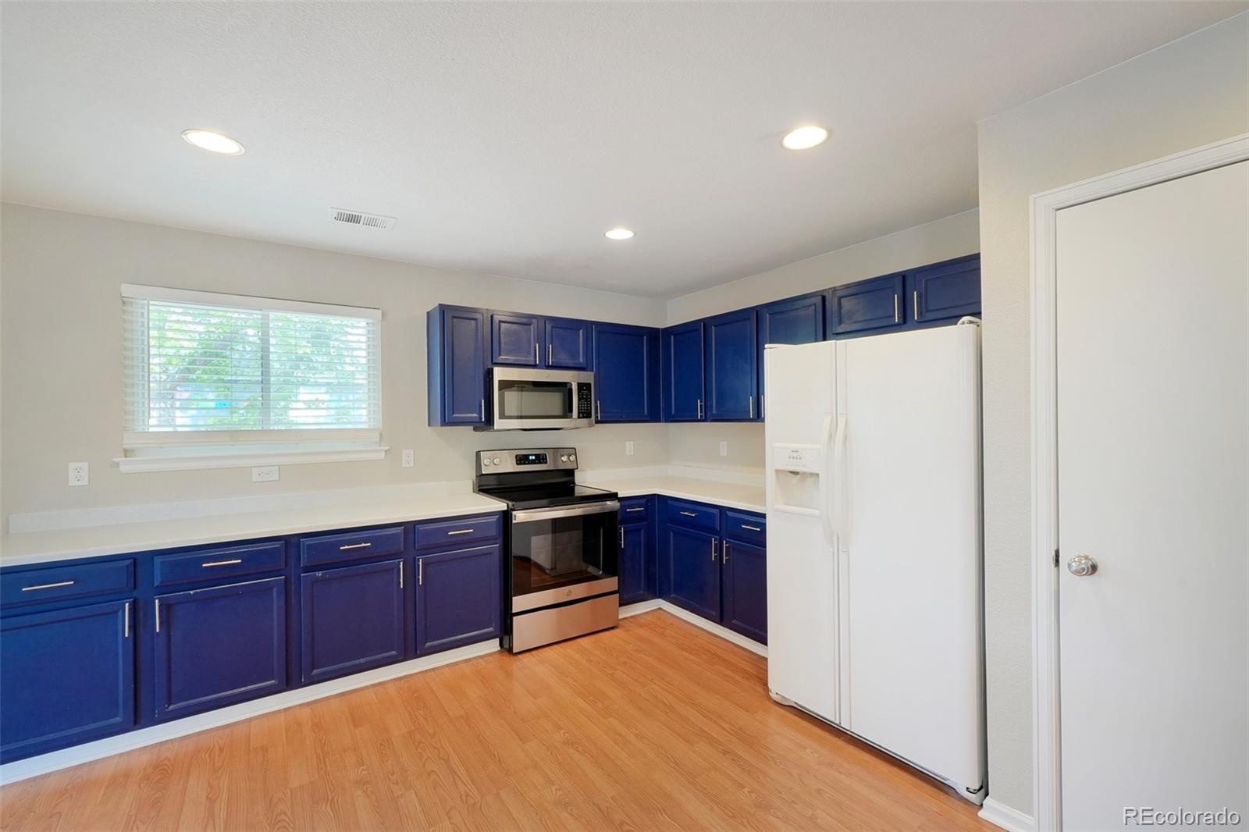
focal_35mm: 15
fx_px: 520
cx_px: 624
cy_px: 416
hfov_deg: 100.4
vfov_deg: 77.3
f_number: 8
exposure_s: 1/6
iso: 800
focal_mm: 10
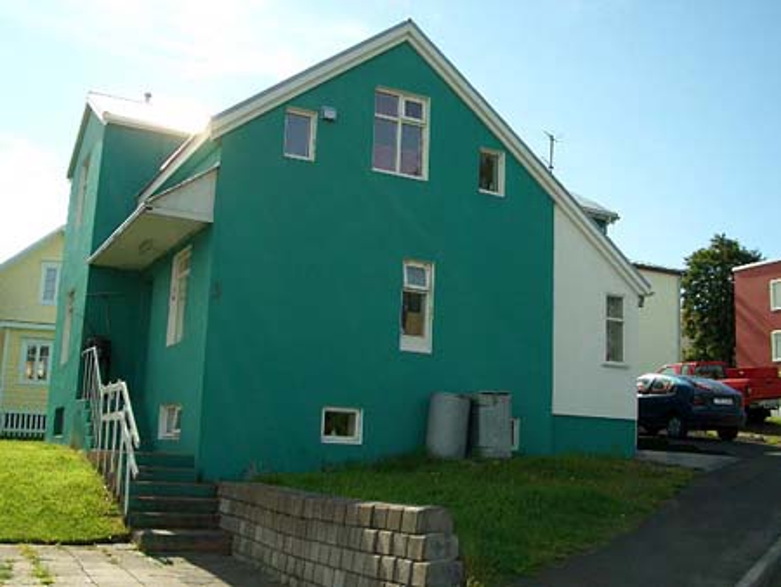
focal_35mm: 41
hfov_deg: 45.8
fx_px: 926
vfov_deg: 35.2
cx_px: 390
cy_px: 294
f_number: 2.8
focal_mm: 6.8
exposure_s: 1/800
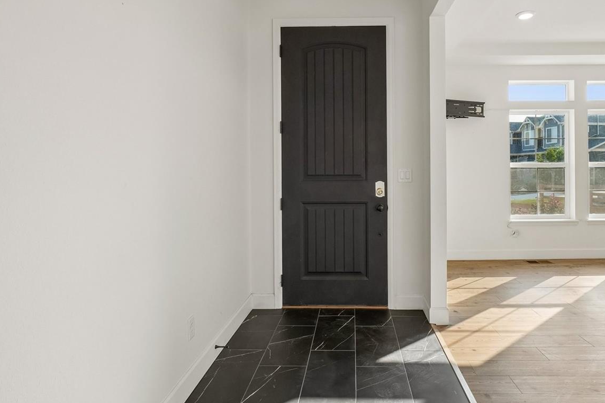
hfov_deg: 80.6
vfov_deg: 59.2
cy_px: 171
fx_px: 353
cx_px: 350
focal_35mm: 21
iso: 400
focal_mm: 10
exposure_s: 1/100
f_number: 8
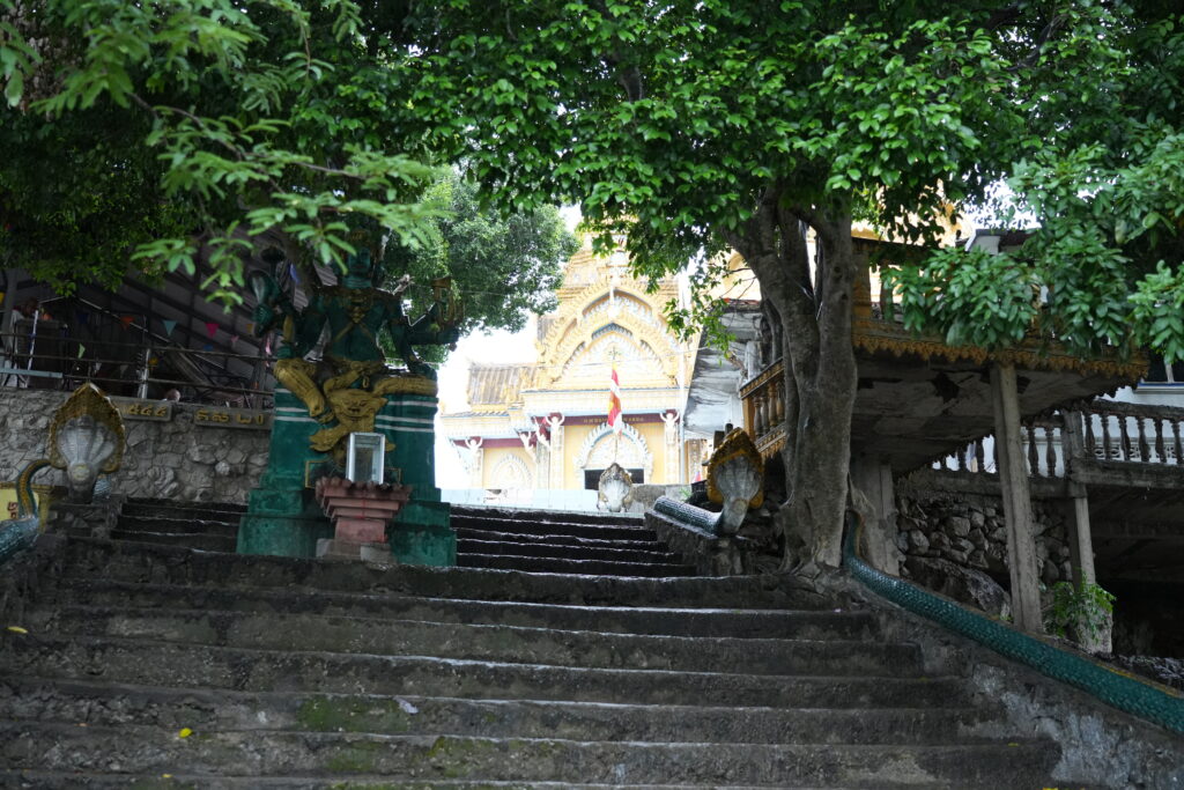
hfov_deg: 49.5
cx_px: 592
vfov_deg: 34.2
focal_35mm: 39
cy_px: 395
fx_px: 1283
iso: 4000
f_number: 4
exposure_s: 1/160
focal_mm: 39
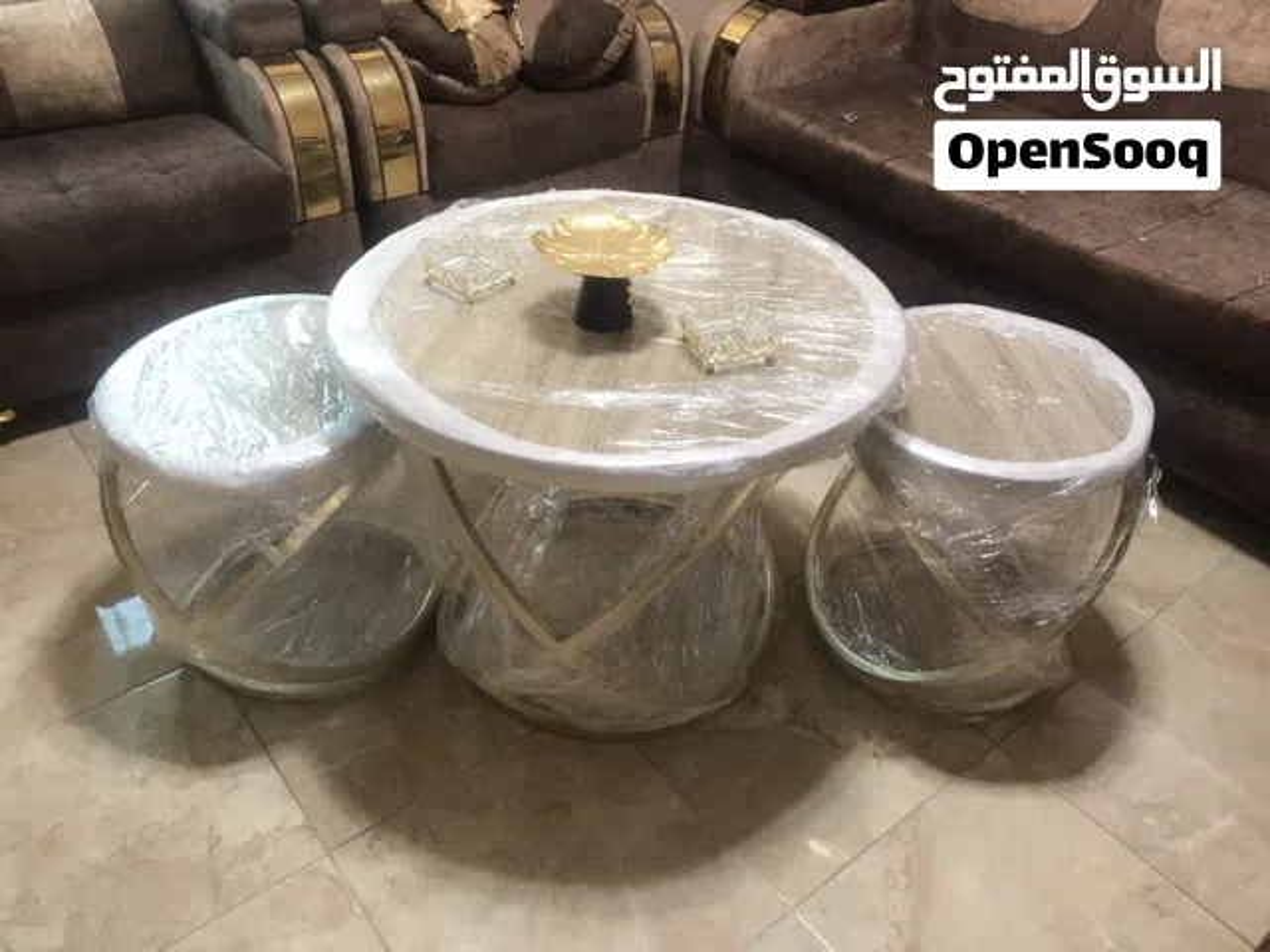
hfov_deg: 63.4
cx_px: 635
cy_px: 476
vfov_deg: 49.7
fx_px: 1027
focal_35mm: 28
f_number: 1.8
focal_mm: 3.99
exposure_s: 1/17
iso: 50
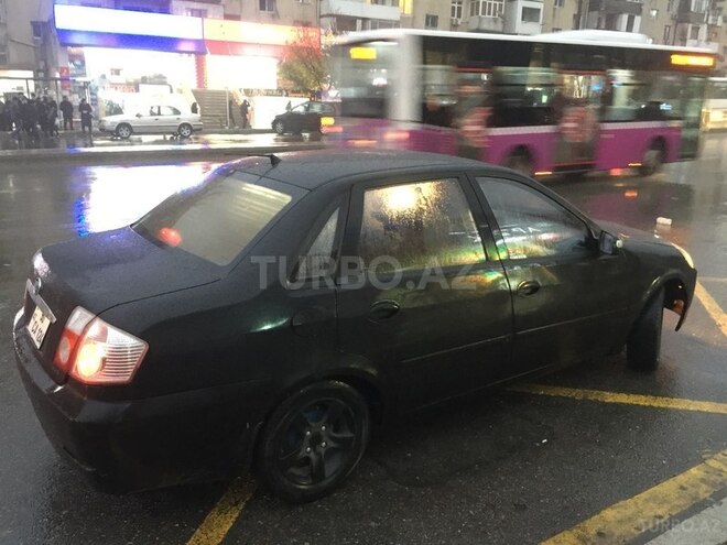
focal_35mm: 29
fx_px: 609
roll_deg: -0.9
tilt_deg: -13.3
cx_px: 364
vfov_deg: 48.2
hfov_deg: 61.7
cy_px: 272
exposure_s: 1/4
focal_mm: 4.15
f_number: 2.2
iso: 125
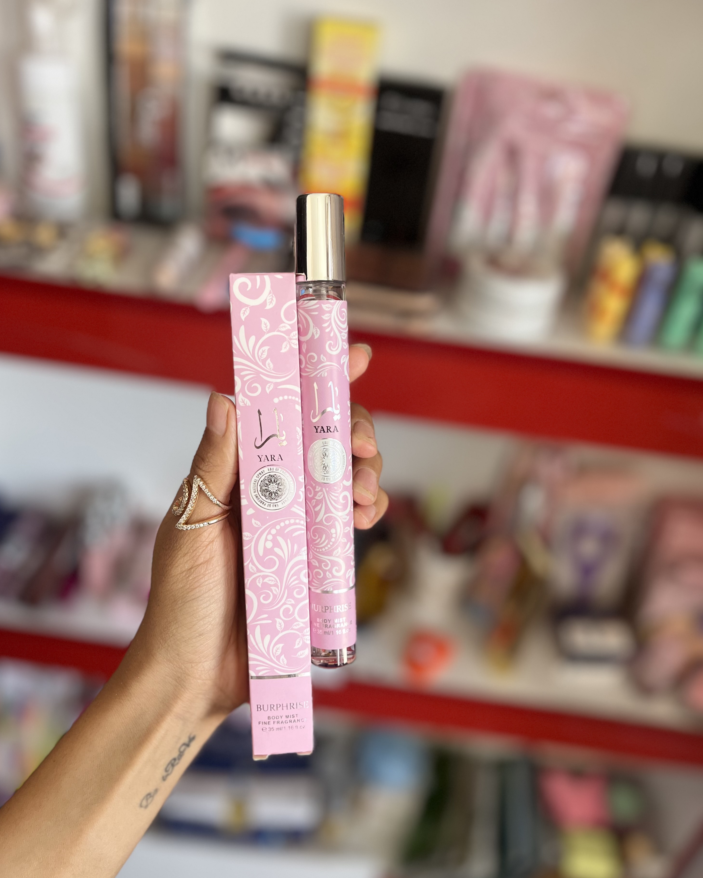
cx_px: 345
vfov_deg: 62.2
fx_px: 728
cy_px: 449
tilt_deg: -35.0
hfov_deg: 51.5
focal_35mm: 28
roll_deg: -8.0
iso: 125
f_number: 1.6
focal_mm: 5.1
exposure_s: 1/121
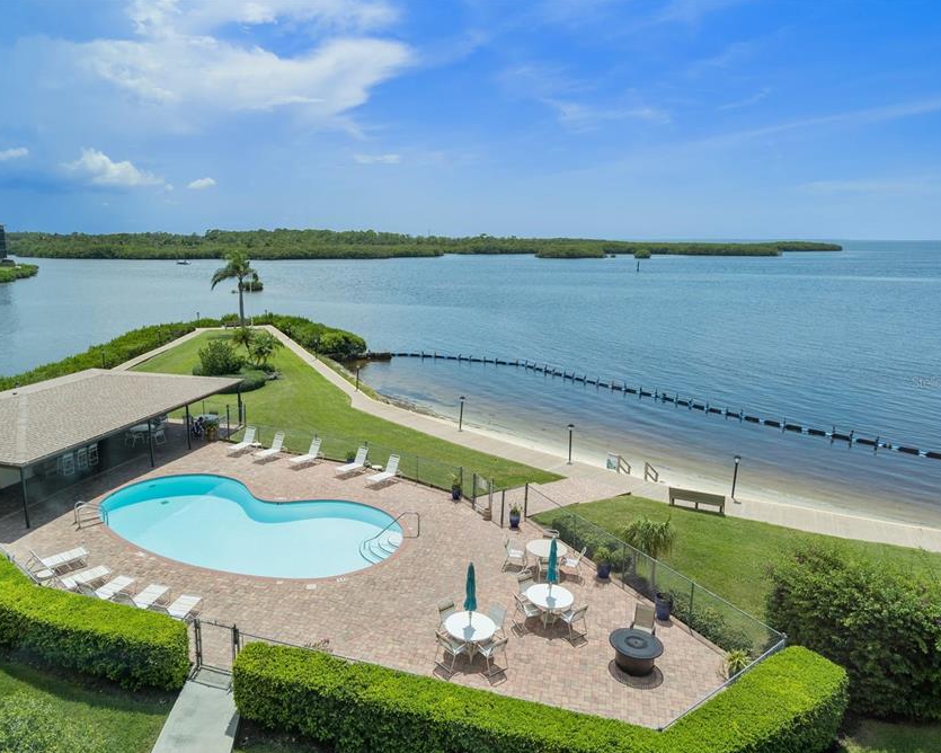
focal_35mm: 23
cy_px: 382
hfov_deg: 72.2
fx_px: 641
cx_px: 399
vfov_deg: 60.9
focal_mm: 20
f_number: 8
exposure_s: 1/640
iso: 320
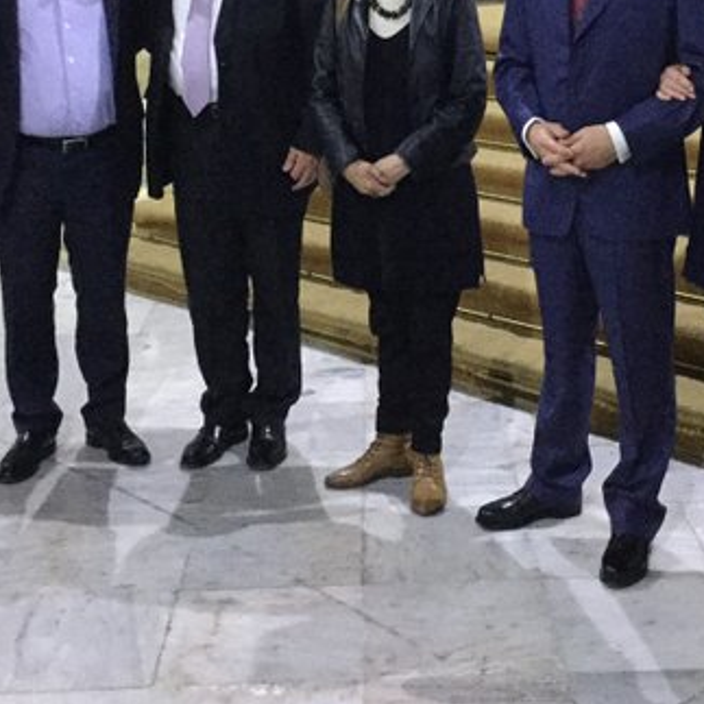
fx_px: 1404
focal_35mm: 61
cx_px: 503
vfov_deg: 27.5
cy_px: 129
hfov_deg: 27.9
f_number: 2.4
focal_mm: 3.3
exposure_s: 1/17
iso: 320
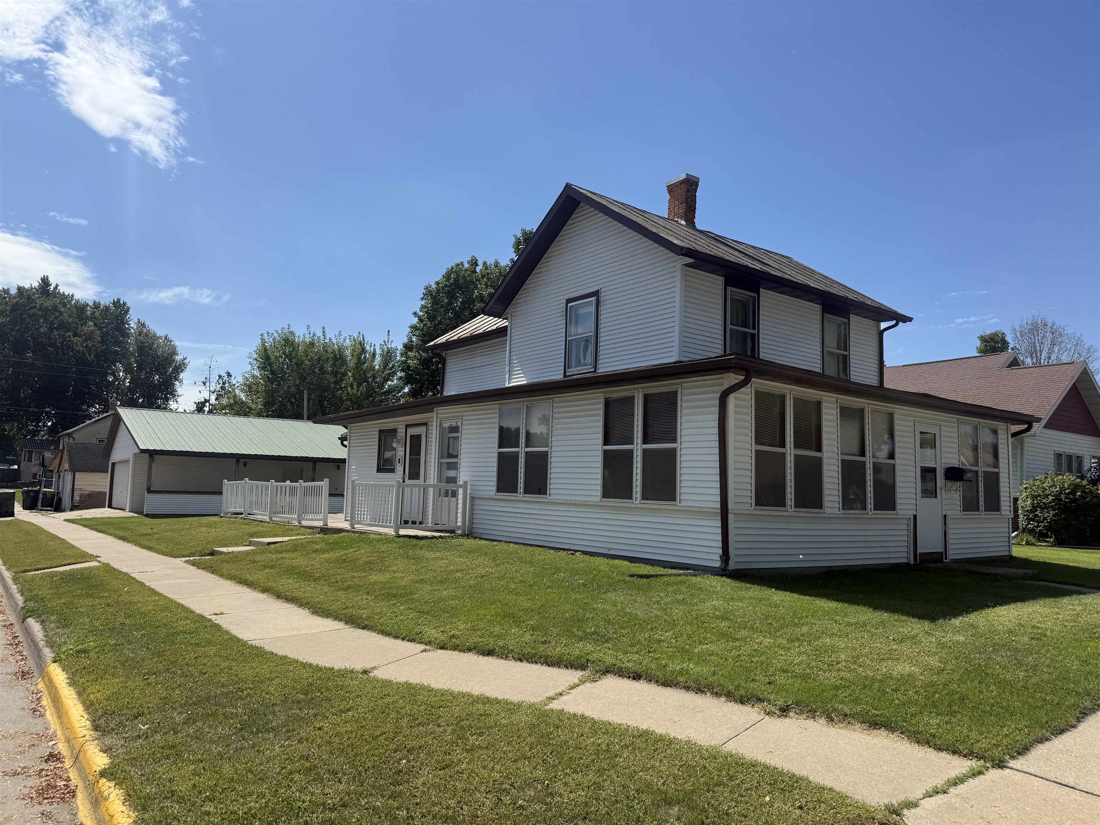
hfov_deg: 71.6
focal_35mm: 24
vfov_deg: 56.8
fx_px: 763
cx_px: 550
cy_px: 412
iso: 80
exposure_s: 1/5714
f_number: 1.78
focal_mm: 6.76
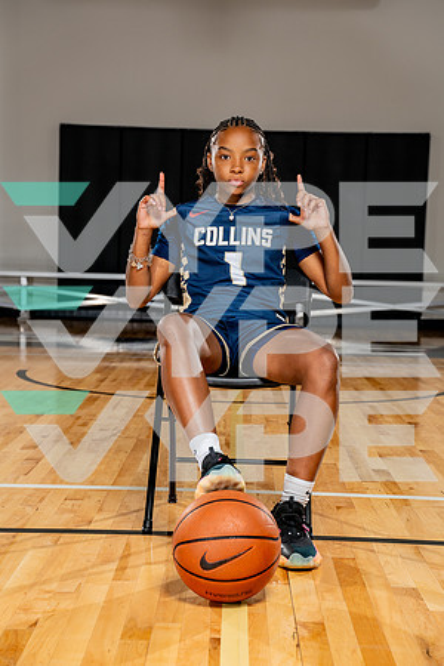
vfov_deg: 28.8
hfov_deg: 19.5
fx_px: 1295
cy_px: 333
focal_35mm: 70
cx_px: 222
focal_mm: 70
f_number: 5.6
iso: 200
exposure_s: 1/250
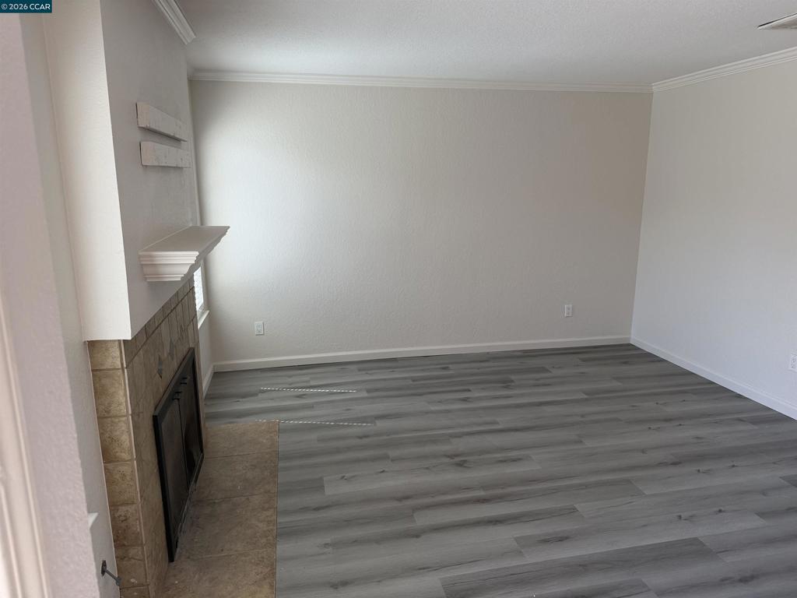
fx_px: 553
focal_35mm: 24
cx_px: 398
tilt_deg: -12.9
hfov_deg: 71.6
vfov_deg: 56.8
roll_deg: +0.4
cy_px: 299
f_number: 1.78
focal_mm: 6.76
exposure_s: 1/298
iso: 64
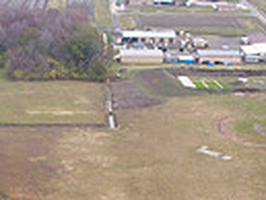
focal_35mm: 90
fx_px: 692
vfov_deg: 13.3
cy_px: 442
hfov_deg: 21.7
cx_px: 97
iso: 100
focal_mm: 3.61
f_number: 2.8
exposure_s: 1/243
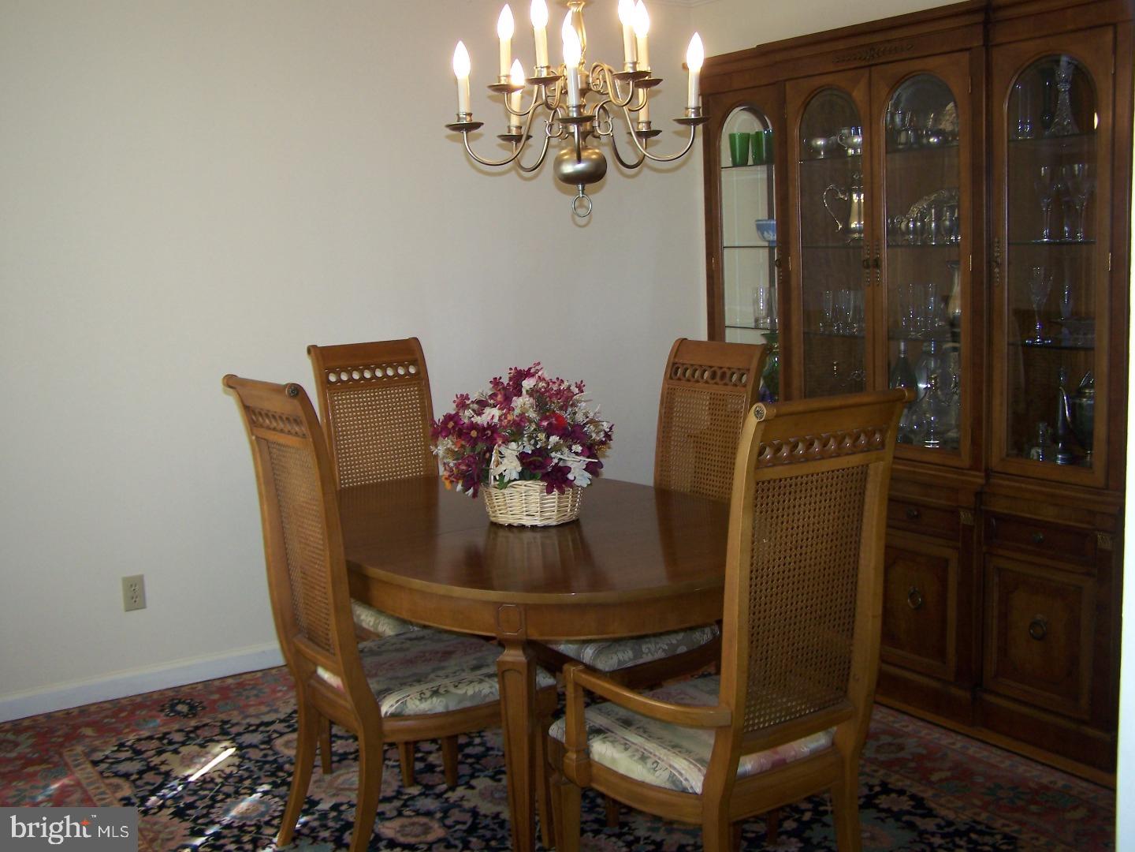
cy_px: 426
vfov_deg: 37.7
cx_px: 568
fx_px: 1246
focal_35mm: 38
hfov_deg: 49.0
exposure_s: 1/60
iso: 80
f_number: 2.8
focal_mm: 6.3
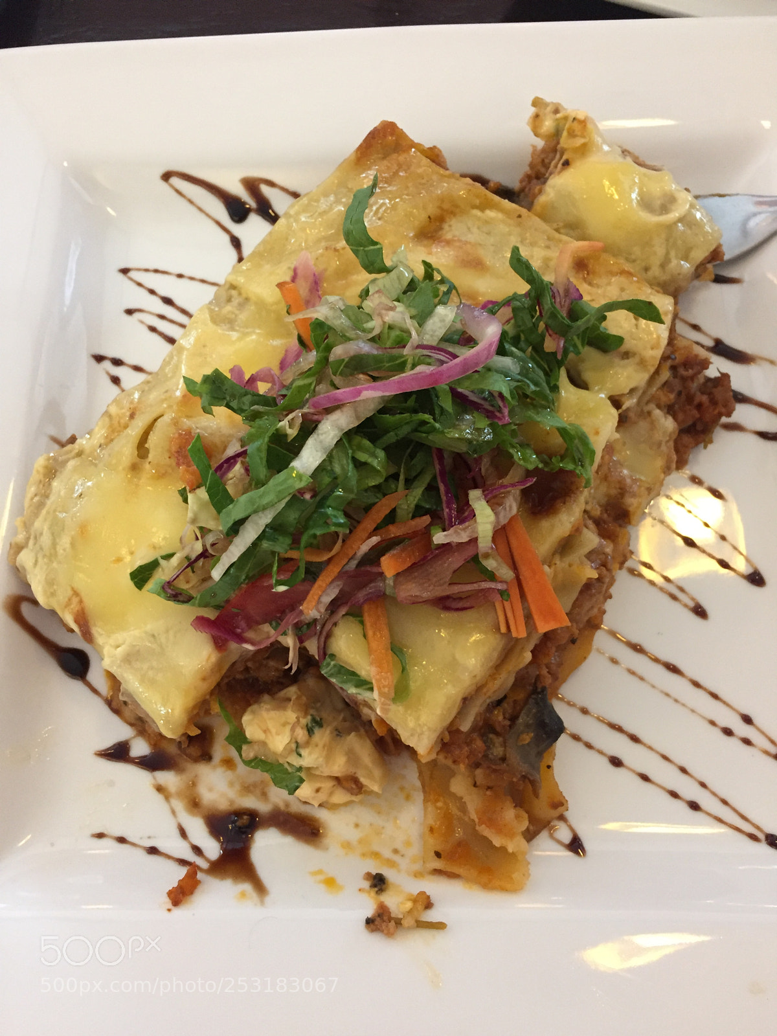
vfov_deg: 61.7
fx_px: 868
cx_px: 388
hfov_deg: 48.2
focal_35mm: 29
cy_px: 518
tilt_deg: -69.0
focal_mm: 4.15
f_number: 2.2
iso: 160
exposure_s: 1/30
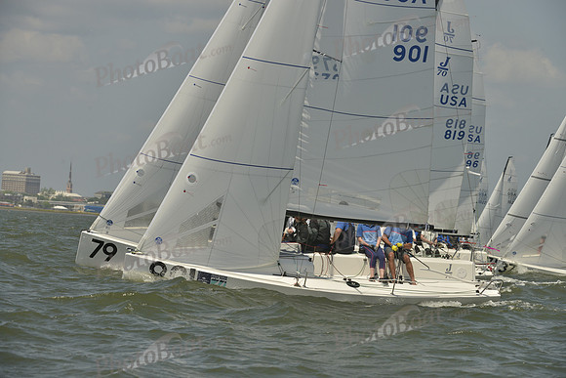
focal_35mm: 200
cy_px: 189
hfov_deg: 10.3
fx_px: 3145
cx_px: 283
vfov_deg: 6.9
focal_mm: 200
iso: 280
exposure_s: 1/1250
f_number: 10
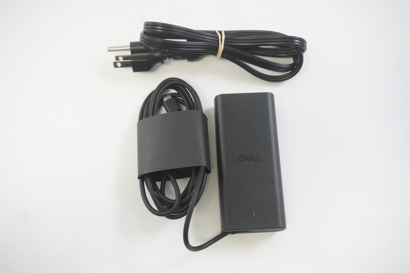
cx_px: 205
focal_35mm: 40
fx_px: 461
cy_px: 136
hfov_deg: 48.0
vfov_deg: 33.0
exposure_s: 1/250
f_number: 5.6
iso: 6400
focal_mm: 27
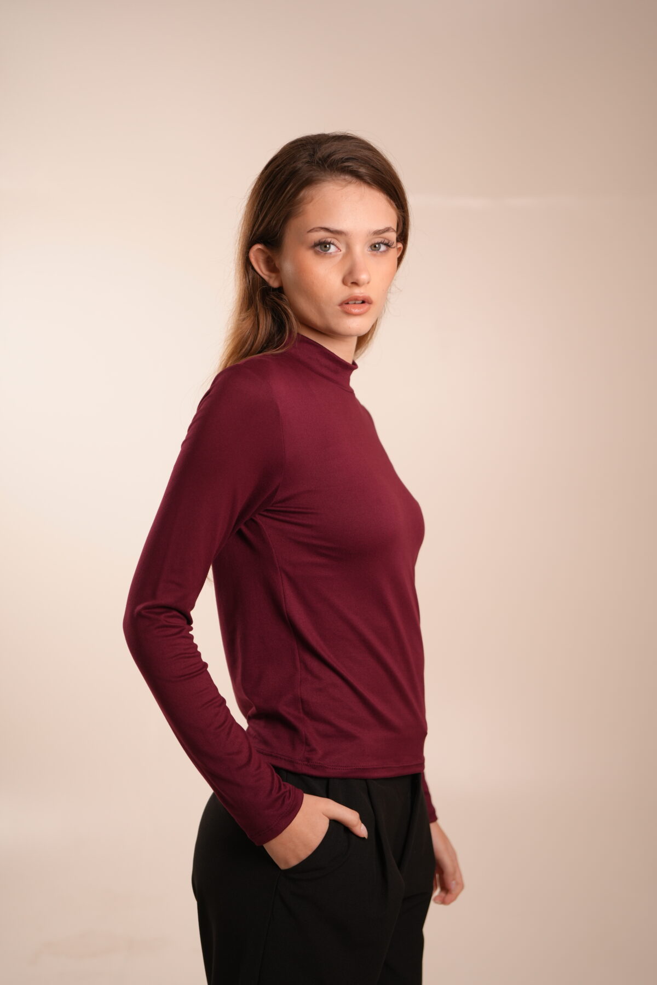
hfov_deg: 27.0
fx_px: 1369
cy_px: 492
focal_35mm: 50
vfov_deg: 39.6
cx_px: 328
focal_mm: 50
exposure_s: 1/125
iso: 320
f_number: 2.8
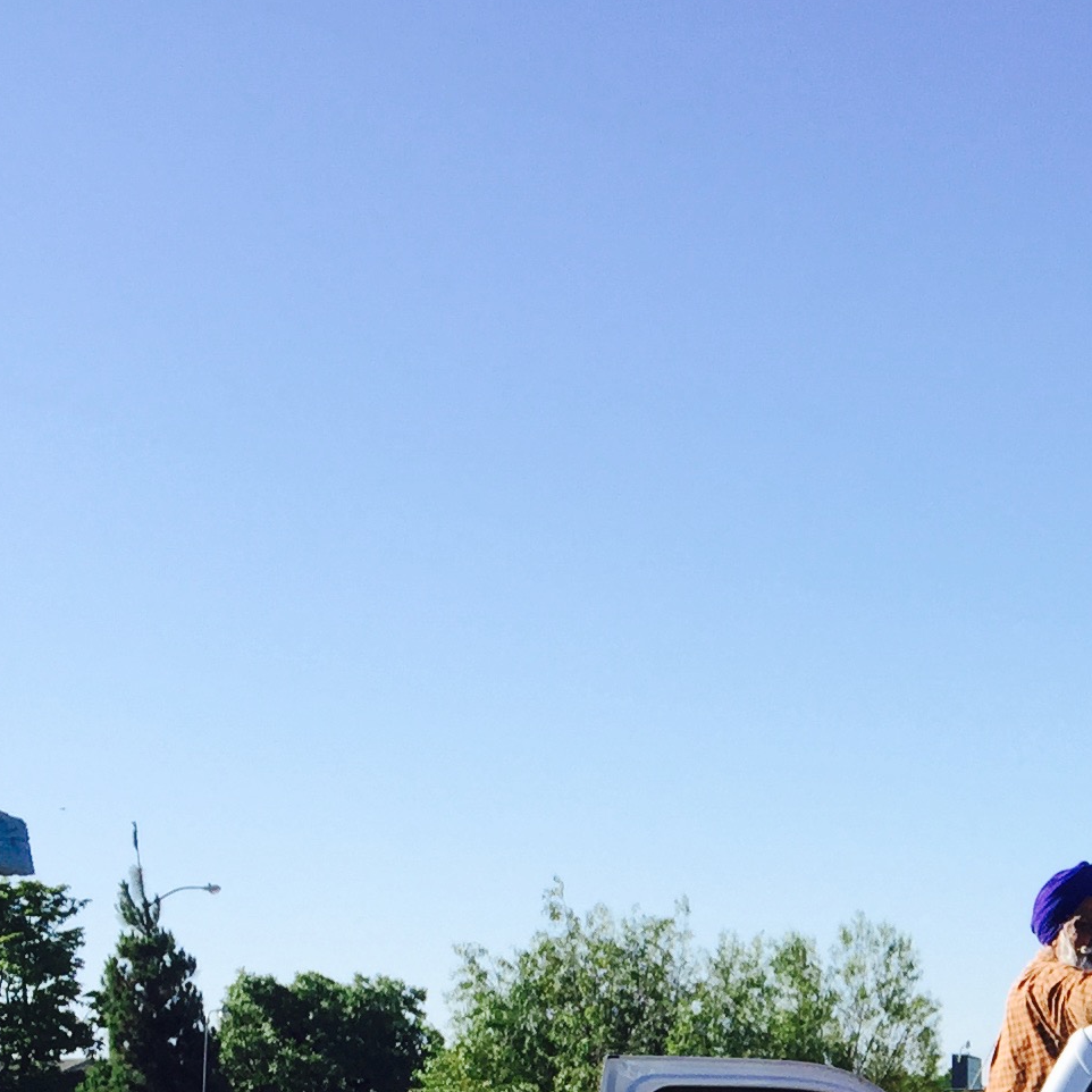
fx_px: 3105
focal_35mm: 87
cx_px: 1384
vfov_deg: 18.7
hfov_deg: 18.7
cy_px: 1355
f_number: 2.2
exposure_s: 1/1319
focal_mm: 4.15
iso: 32
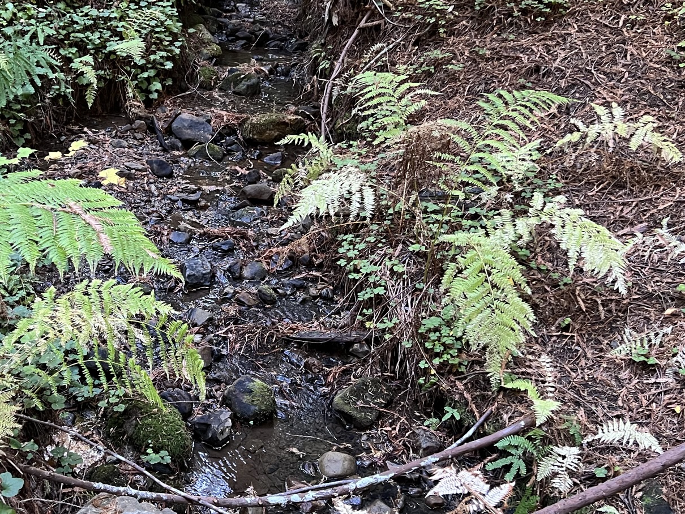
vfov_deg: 32.9
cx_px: 244
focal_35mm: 44
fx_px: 871
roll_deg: -2.3
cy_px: 242
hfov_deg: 42.5
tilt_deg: -27.6
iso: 500
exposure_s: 1/54
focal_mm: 5.7
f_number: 1.5
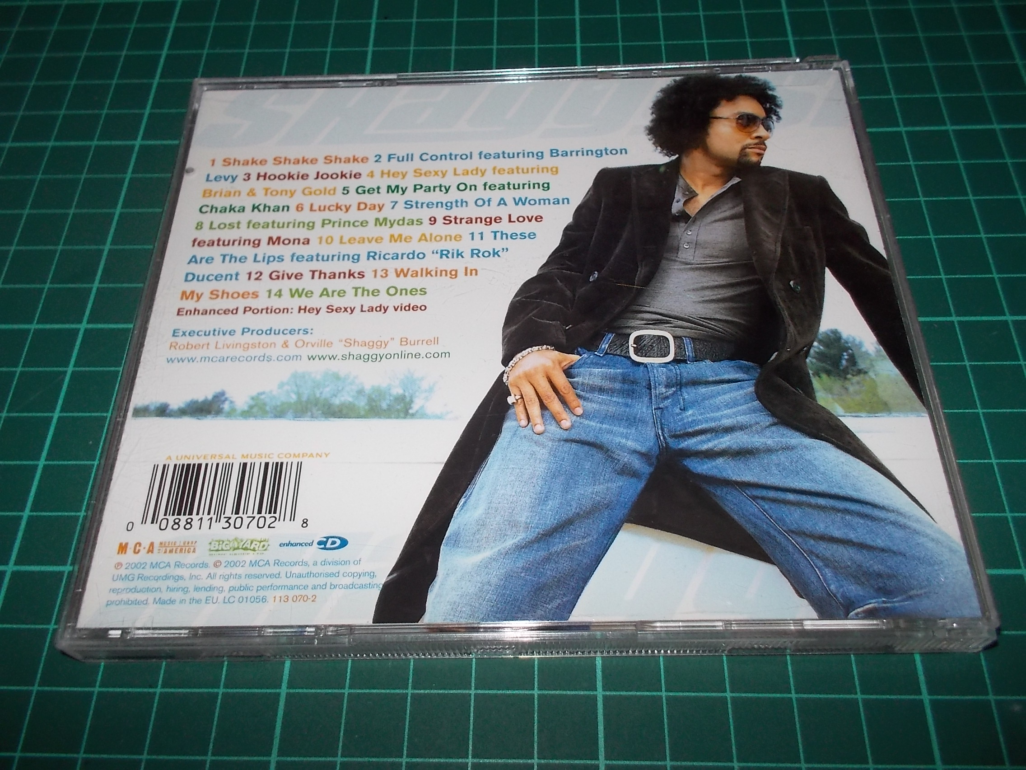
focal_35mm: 29
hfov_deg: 61.7
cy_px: 385
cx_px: 513
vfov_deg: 48.2
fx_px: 860
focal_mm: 4.1
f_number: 3.3
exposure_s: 1/30
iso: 200
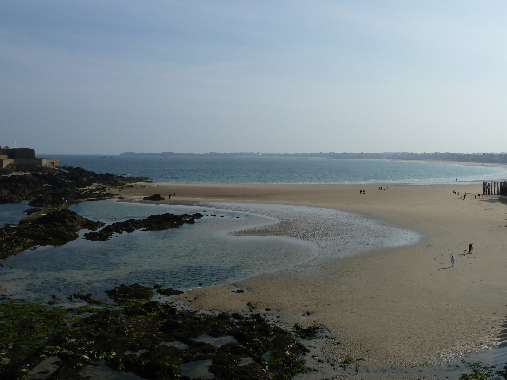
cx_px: 254
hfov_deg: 50.1
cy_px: 190
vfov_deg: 38.7
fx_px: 542
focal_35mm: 37
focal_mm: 6.1
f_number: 5.6
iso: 80
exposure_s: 1/640
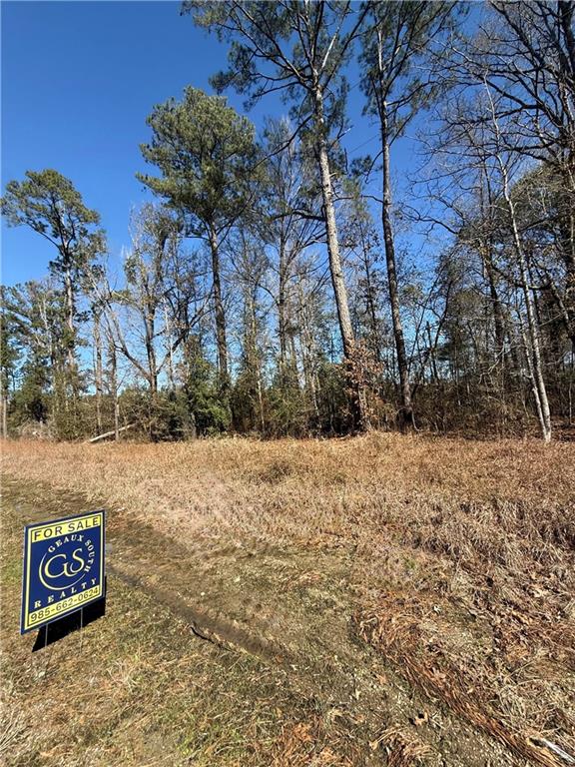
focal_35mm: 14
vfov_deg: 102.1
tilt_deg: +7.3
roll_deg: +4.7
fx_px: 310
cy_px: 384
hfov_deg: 85.7
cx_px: 288
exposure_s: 1/1125
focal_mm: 2.22
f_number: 2.2
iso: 50
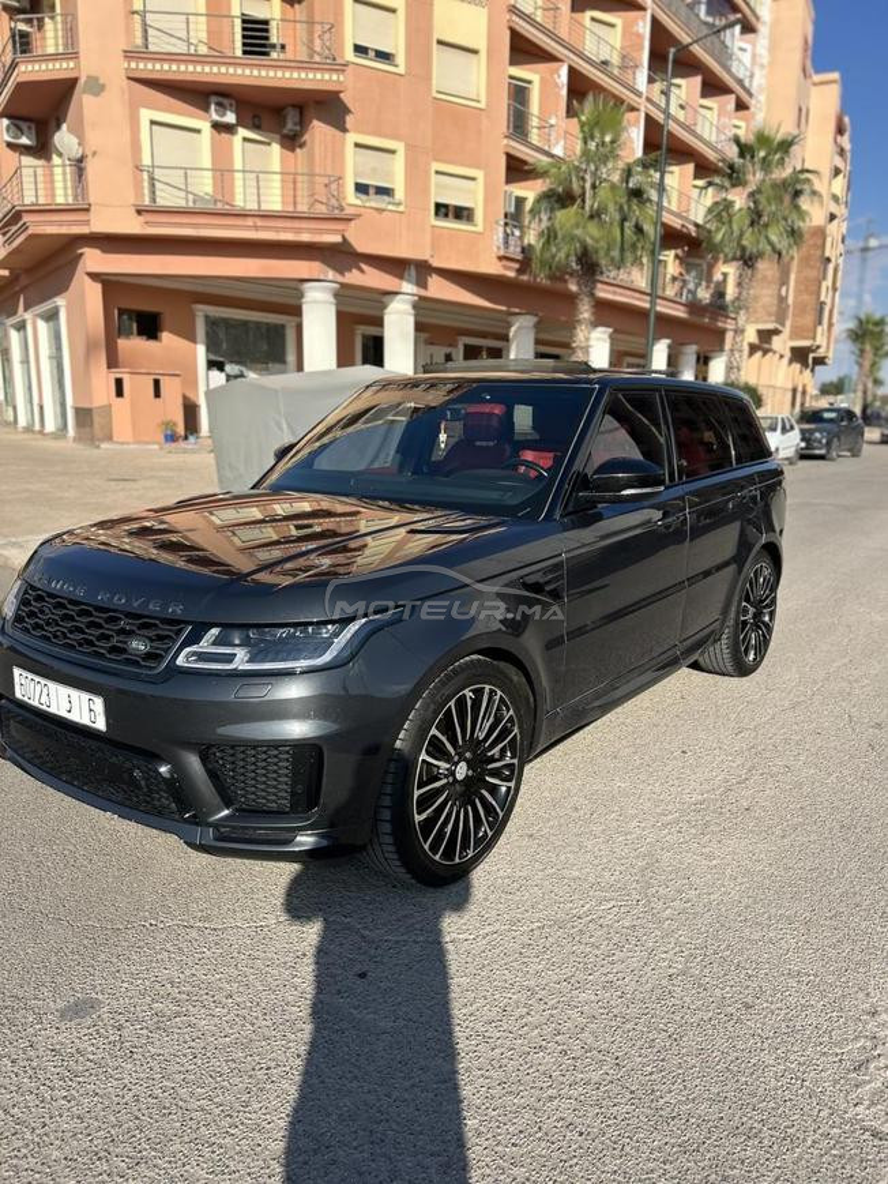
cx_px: 444
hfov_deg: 53.1
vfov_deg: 67.3
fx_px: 889
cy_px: 592
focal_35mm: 26
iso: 50
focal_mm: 5.7
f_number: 1.5
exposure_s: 1/4115
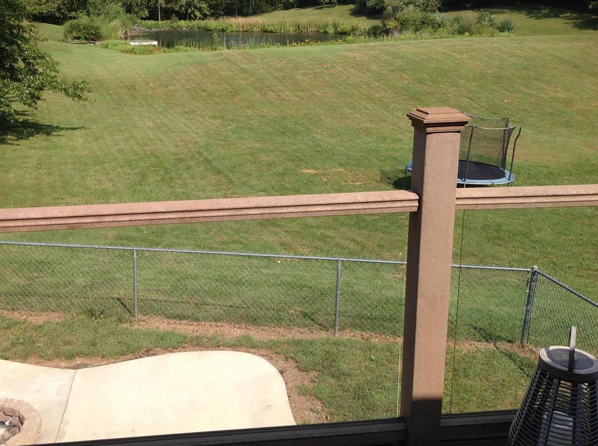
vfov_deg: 34.2
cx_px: 257
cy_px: 190
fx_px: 724
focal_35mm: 42
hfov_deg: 44.7
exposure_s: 1/1779
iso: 50
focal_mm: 4.28
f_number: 2.4
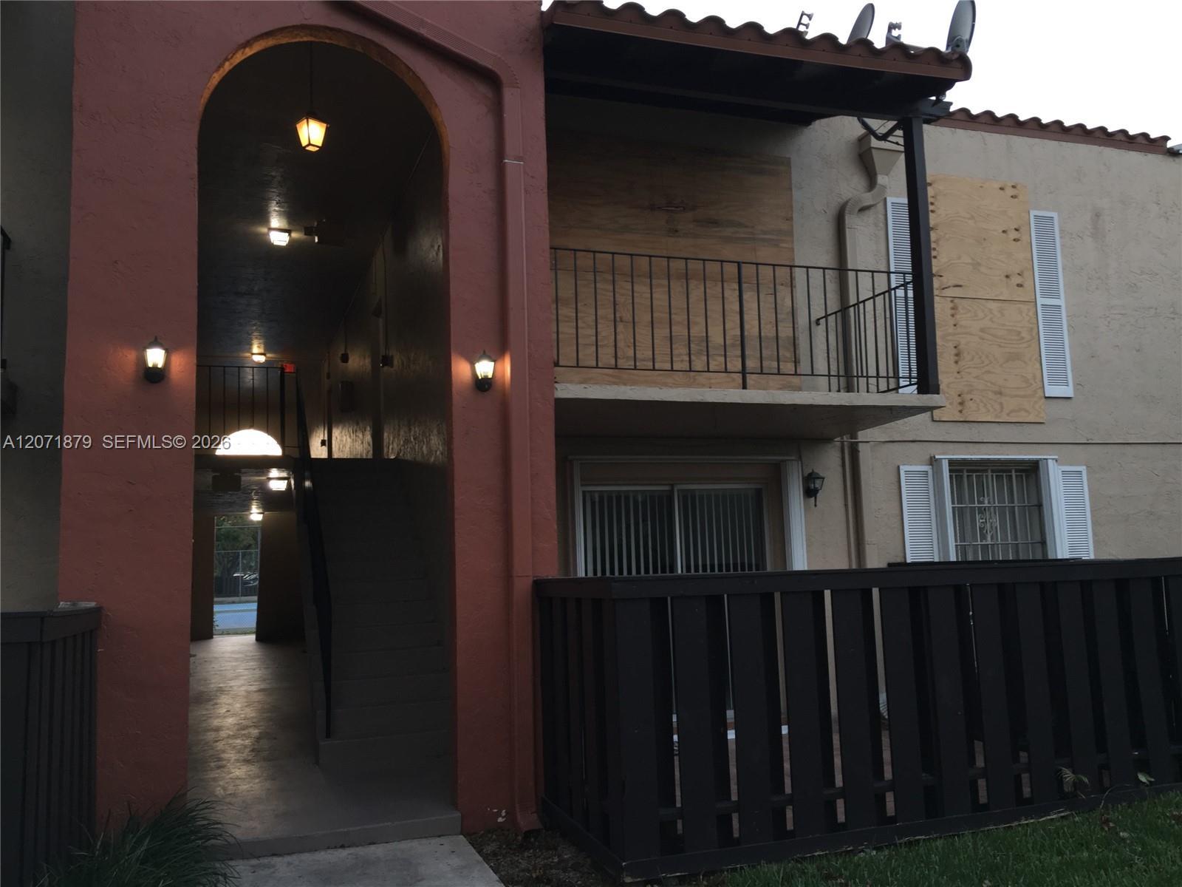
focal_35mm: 29
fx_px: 990
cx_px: 591
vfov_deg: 48.2
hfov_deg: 61.7
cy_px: 444
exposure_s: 1/37
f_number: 2.2
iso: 32
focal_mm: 4.15
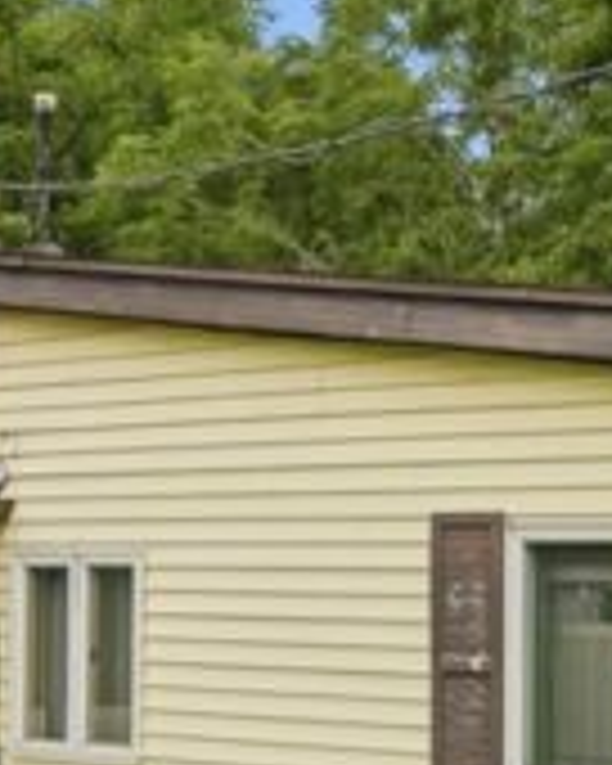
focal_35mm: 106
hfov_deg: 14.4
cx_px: 526
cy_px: 583
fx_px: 2400
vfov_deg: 18.0
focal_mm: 24
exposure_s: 1/8000
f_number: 6.3
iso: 400
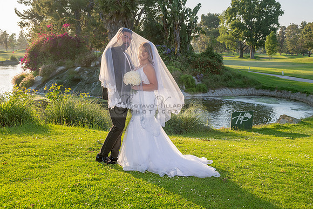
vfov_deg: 32.8
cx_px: 165
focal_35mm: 41
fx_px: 355
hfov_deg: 47.6
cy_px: 107
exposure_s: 1/250
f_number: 6.3
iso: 200
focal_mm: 38
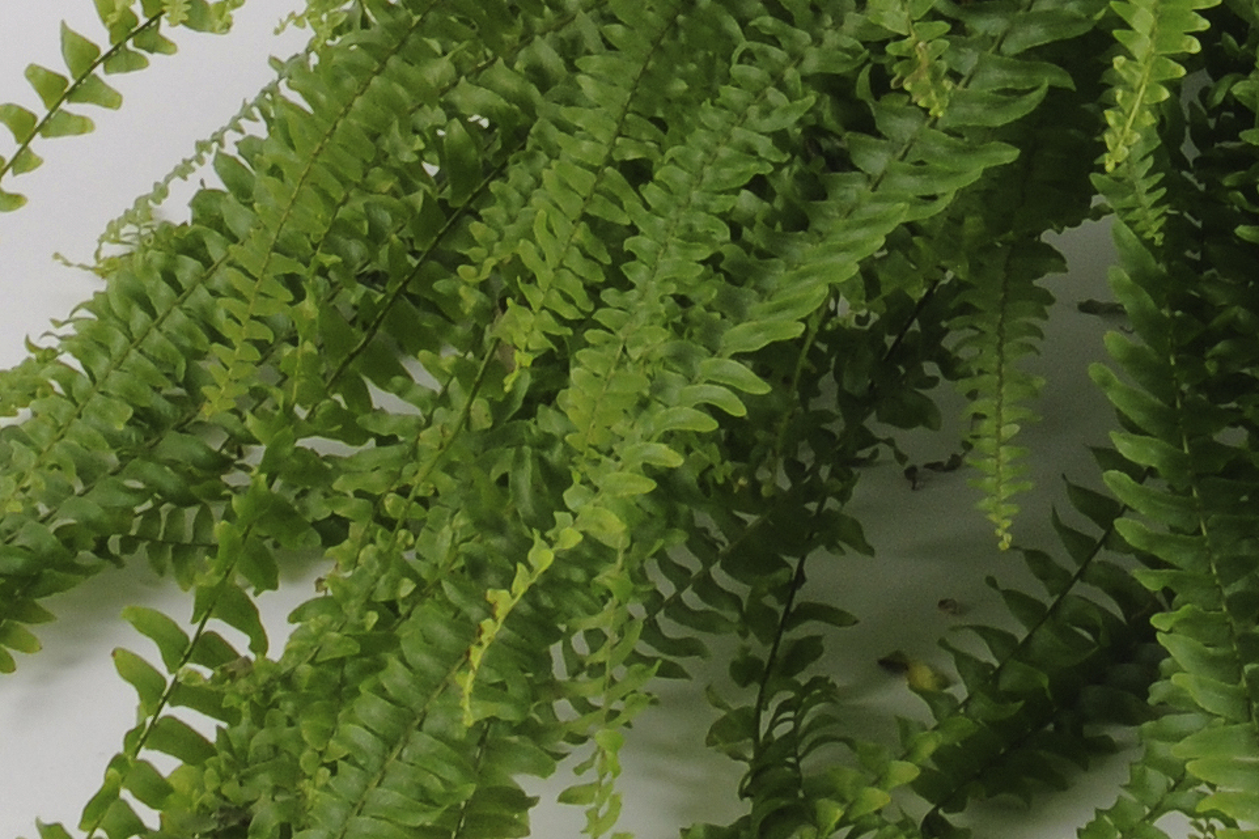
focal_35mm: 147
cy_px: -1017
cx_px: 1280
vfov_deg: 8.7
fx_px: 5140
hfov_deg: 13.8
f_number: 16
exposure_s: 1/125
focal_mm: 22
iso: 250
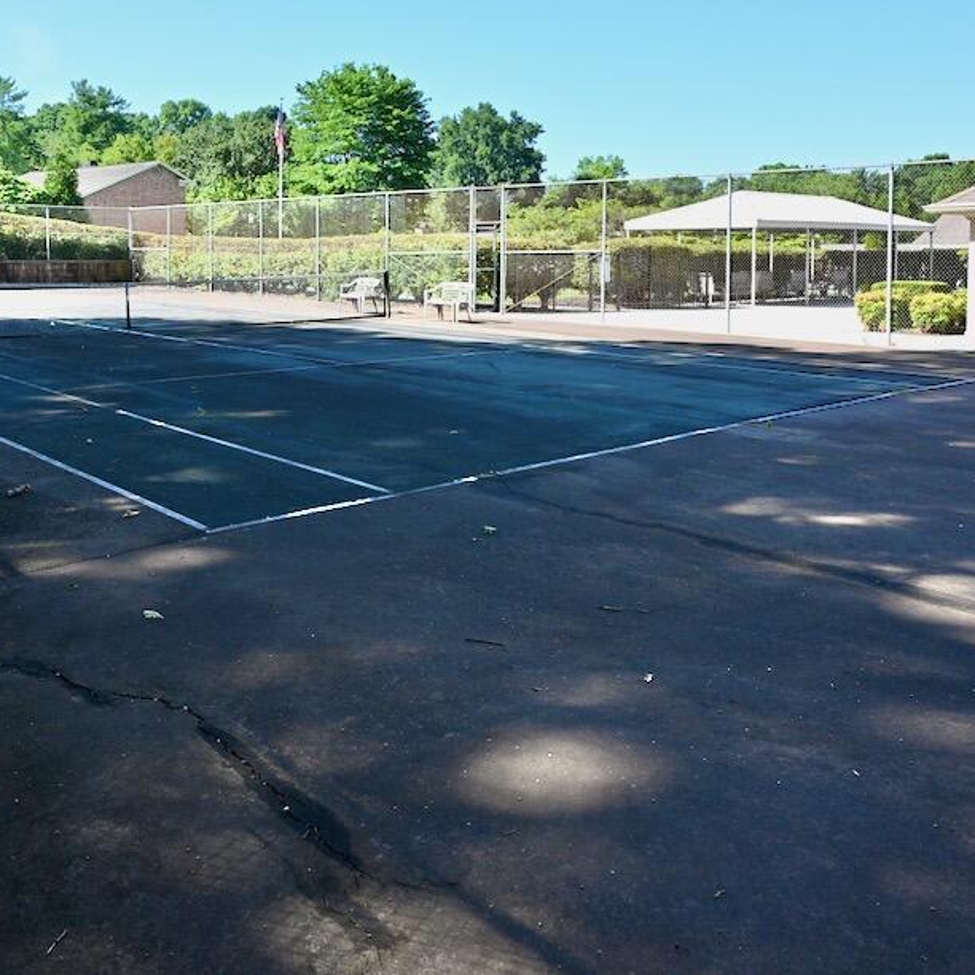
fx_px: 1020
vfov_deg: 49.9
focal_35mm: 32
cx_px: 319
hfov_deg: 50.1
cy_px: 300
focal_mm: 12
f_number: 5.6
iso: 140
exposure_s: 1/250
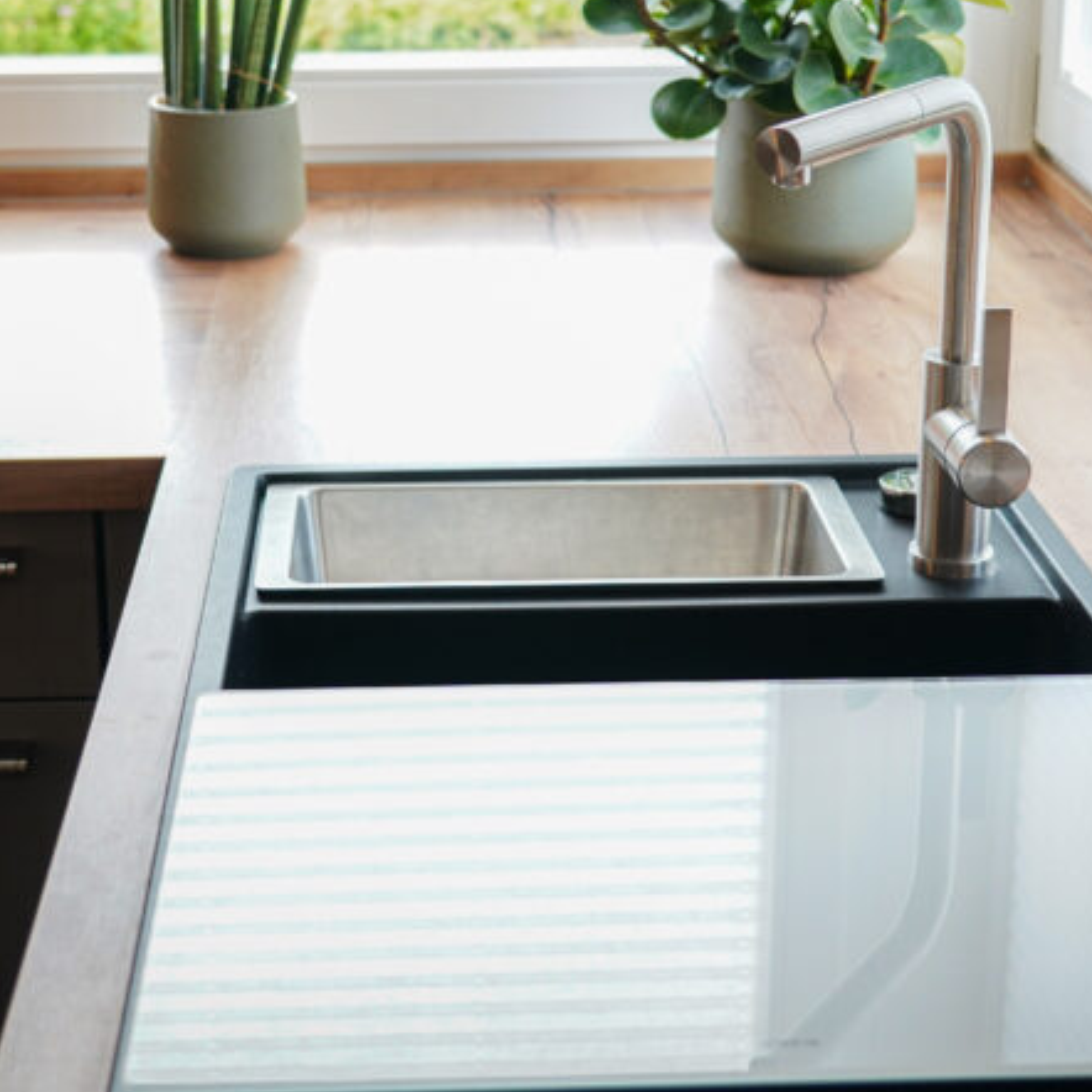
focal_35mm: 67
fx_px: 2391
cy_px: 315
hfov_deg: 25.7
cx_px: 472
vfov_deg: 25.5
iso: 2000
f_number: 4
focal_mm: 34
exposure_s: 1/125
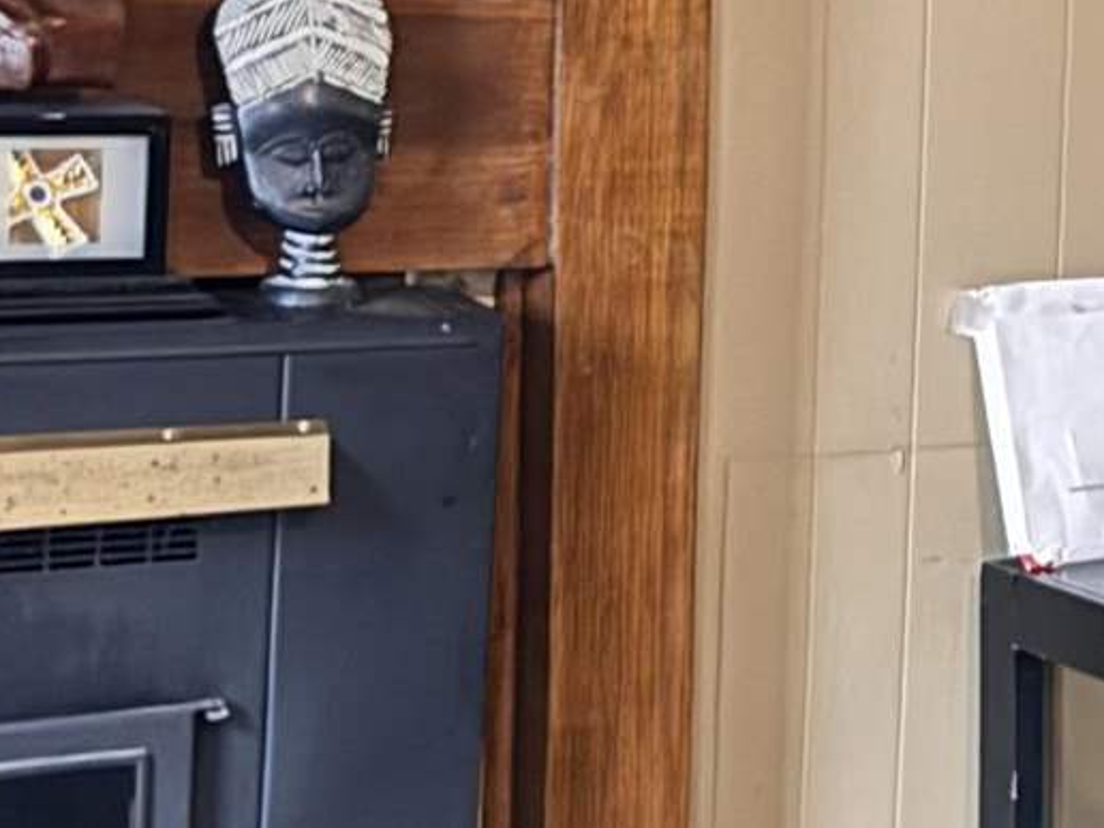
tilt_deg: -8.8
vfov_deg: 10.4
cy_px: 462
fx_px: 4561
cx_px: 1624
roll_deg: -1.8
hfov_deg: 13.1
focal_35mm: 143
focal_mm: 6.76
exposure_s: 1/15
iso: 1000
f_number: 1.78
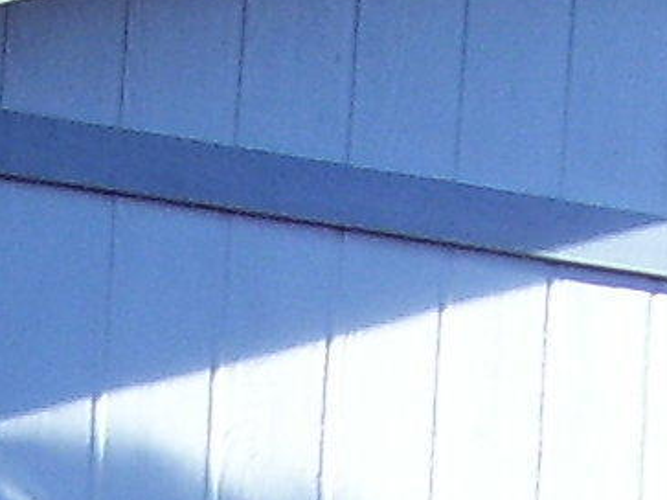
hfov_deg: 6.7
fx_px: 5740
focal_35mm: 298
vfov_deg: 4.9
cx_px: 366
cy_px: 1195
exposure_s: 1/350
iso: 80
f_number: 3
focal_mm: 7
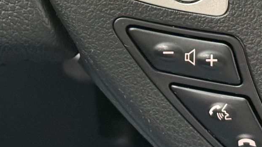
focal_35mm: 161
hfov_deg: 13.4
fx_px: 1118
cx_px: 125
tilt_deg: -21.3
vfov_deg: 7.4
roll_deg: -2.8
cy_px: -56
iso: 500
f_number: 1.78
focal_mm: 6.76
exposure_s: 1/40
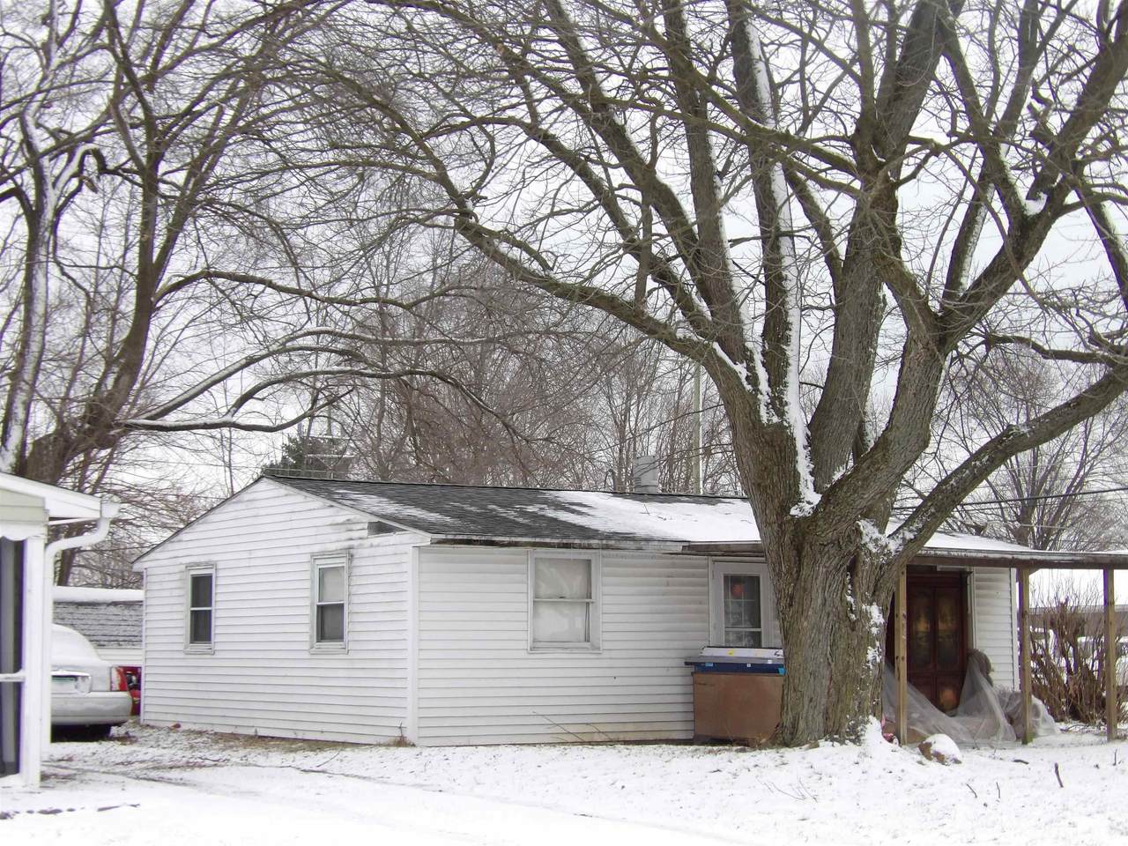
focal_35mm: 62
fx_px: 2020
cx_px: 564
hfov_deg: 31.2
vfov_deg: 23.7
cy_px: 423
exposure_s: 1/68
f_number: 4
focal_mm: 11.1
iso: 100
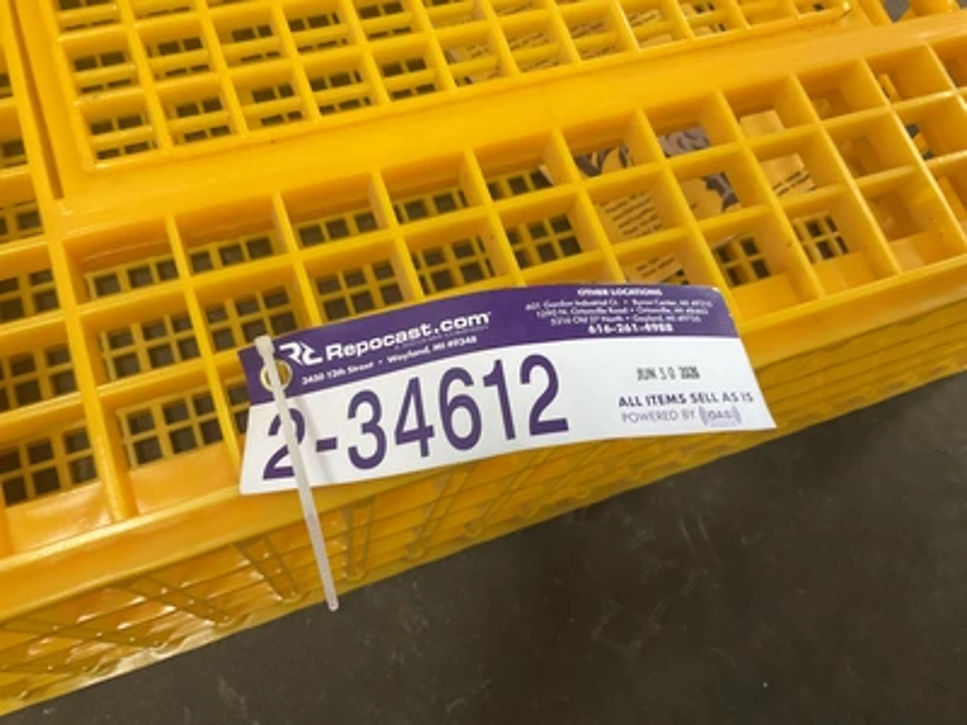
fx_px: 810
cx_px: 484
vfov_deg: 48.2
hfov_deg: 61.7
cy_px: 362
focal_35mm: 29
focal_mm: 3
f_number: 1.8
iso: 160
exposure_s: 1/60
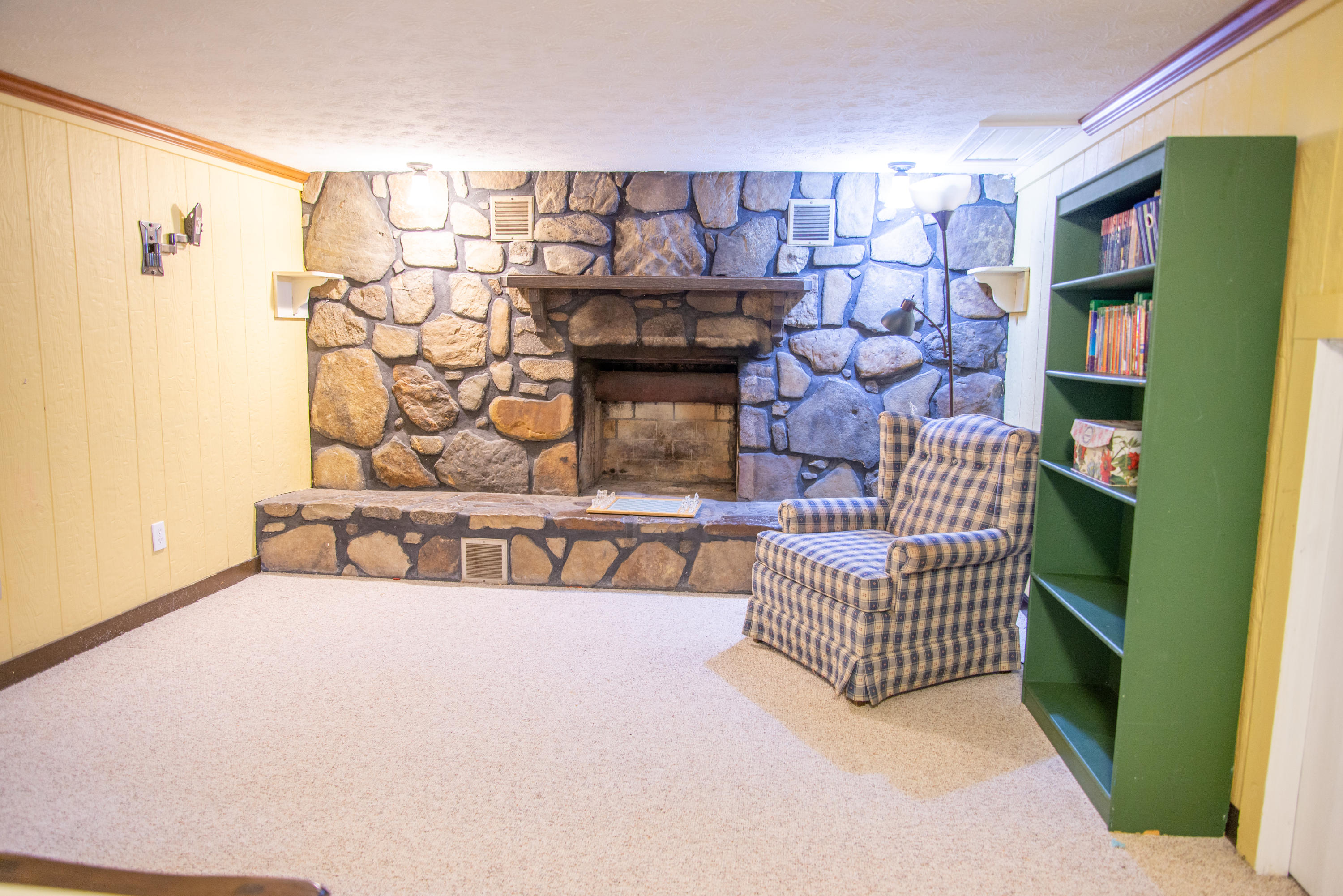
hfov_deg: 73.7
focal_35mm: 24
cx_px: 672
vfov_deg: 53.2
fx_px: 896
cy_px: 448
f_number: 22
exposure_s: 1/8
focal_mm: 24
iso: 400
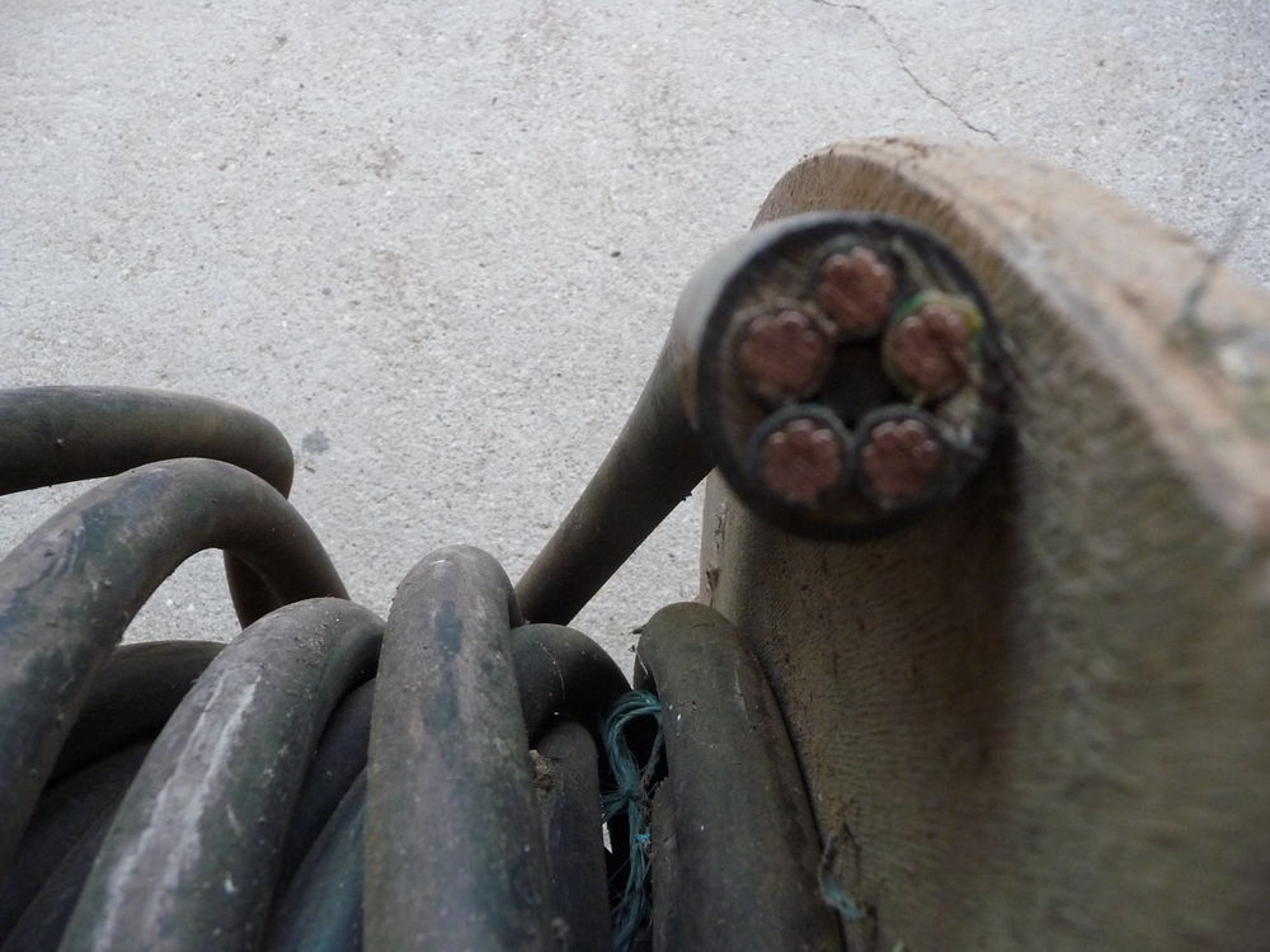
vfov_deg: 49.7
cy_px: 476
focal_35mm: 28
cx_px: 635
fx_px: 1027
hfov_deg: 63.4
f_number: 3.3
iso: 400
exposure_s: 1/15
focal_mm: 4.7
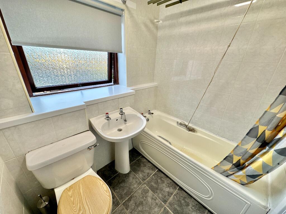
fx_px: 116
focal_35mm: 14
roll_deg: -2.3
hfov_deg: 102.1
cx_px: 143
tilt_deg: -23.4
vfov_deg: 85.7
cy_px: 107
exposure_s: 1/99
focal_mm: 2.22
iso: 50
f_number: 2.2
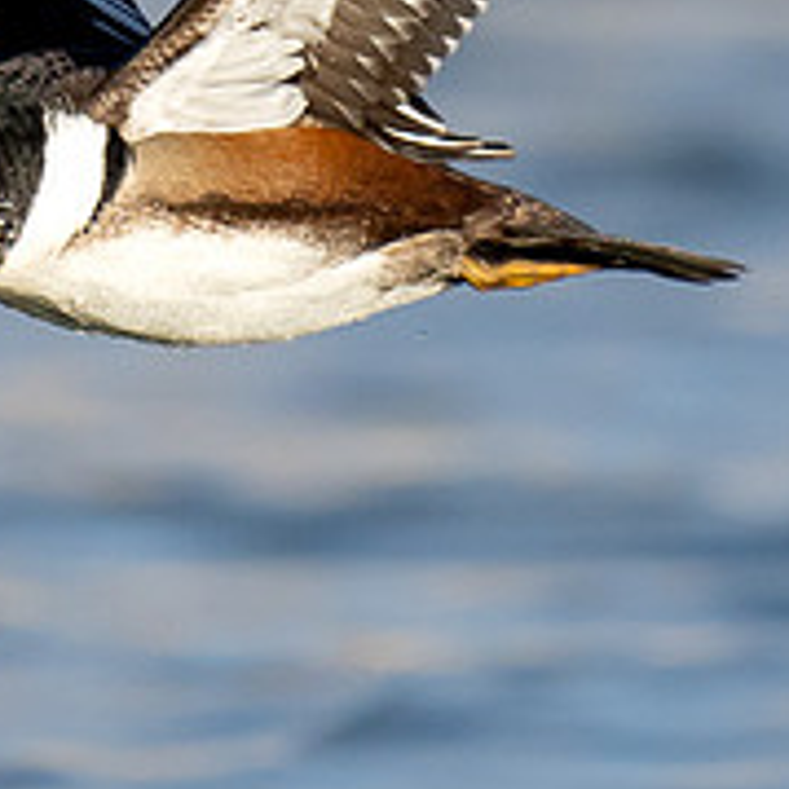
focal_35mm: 2784
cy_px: 213
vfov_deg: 0.6
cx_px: -351
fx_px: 71792
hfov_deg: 0.6
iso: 1600
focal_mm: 524
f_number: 7.1
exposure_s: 1/4000
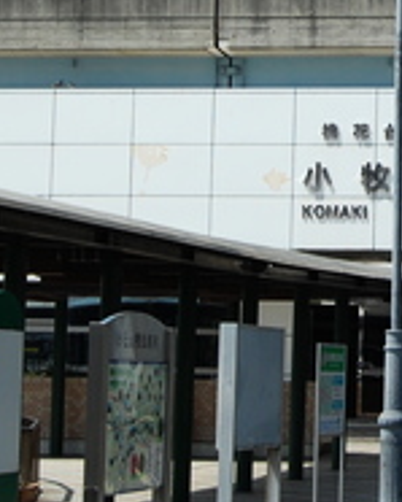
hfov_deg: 9.6
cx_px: 459
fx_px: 2355
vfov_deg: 12.1
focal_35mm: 159
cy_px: 36
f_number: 10
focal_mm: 35
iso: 200
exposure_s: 1/400
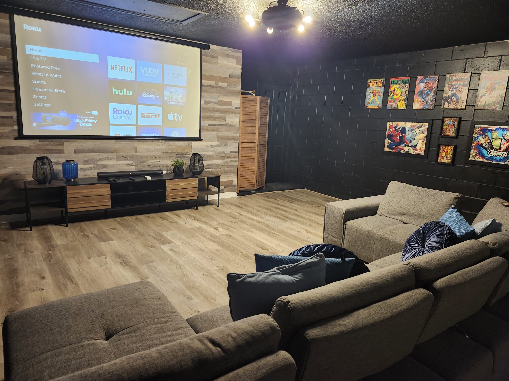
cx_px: 254
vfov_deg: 58.9
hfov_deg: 73.9
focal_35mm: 23
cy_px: 190
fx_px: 338
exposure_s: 1/40
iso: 640
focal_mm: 5.54
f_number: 1.8
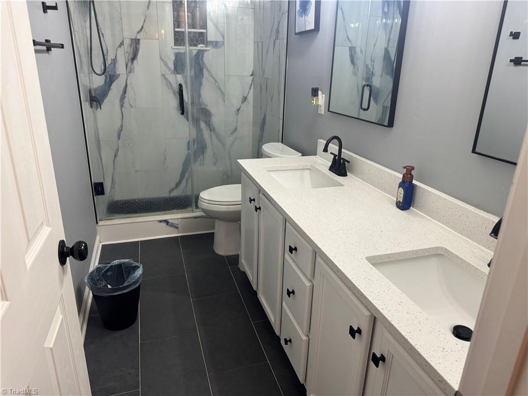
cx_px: 264
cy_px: 198
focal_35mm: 24
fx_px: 366
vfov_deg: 56.8
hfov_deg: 71.6
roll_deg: -1.7
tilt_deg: -21.4
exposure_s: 1/120
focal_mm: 6.76
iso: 160
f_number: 1.78
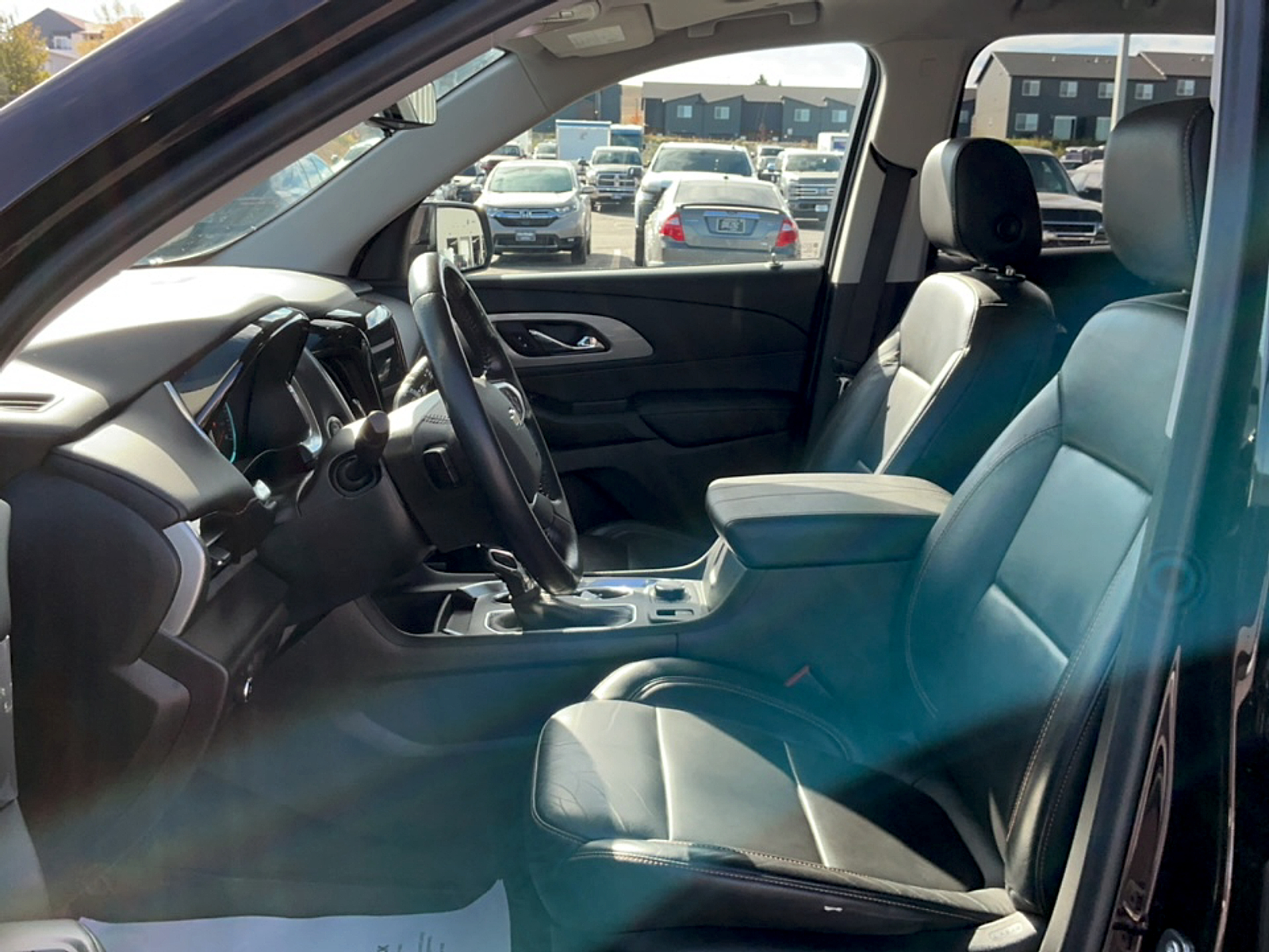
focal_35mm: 30
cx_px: 634
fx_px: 1100
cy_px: 476
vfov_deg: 46.8
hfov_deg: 60.0
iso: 32
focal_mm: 3
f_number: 1.8
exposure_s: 1/233
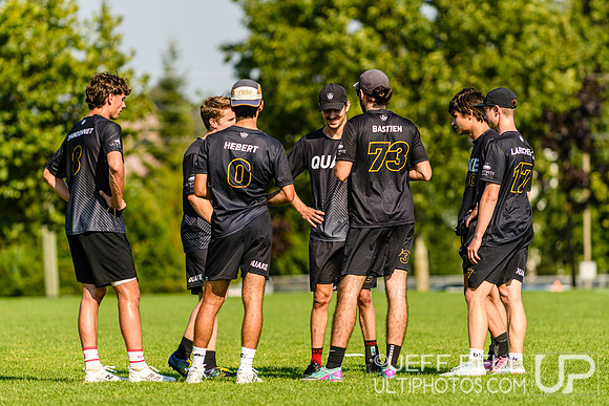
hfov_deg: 6.9
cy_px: 203
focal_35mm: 300
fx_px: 5076
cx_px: 304
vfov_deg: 4.6
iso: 100
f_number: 3.2
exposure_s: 1/1000
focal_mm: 200
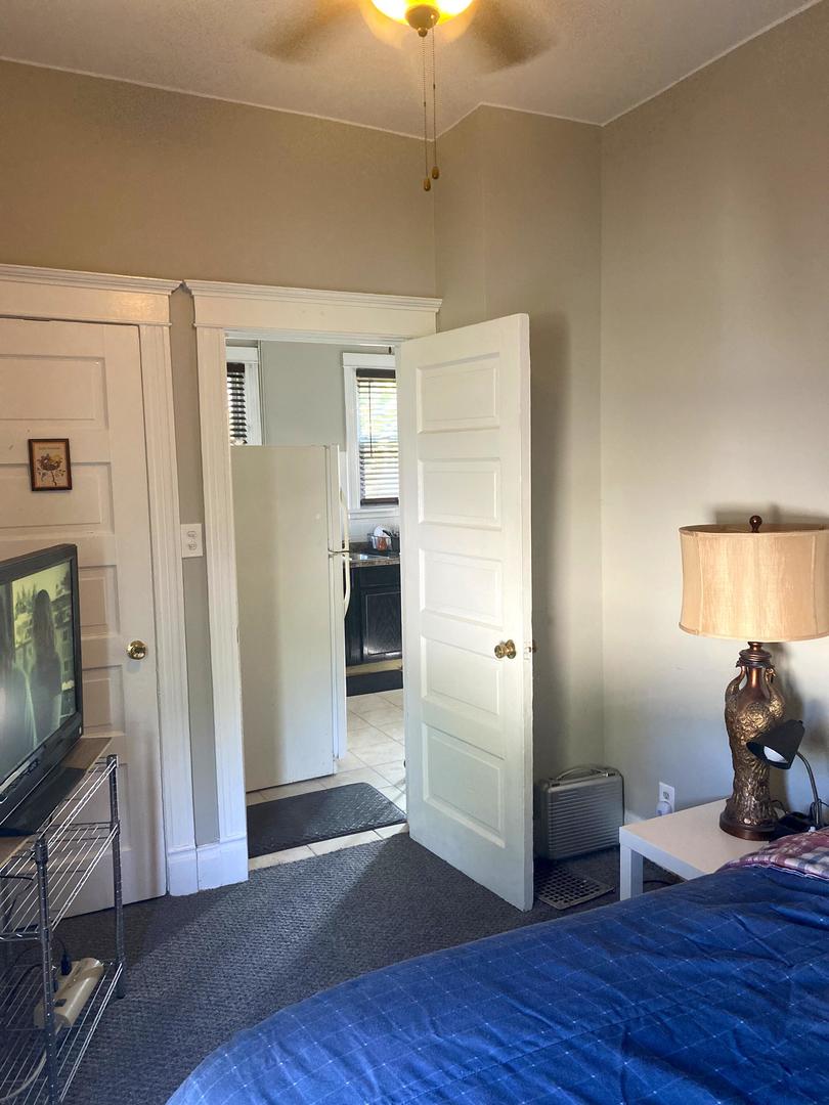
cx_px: 414
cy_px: 552
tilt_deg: -4.8
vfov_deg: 67.3
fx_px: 830
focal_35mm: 26
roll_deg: +1.5
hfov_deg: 53.1
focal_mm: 4.25
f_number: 1.8
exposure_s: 1/60
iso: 320
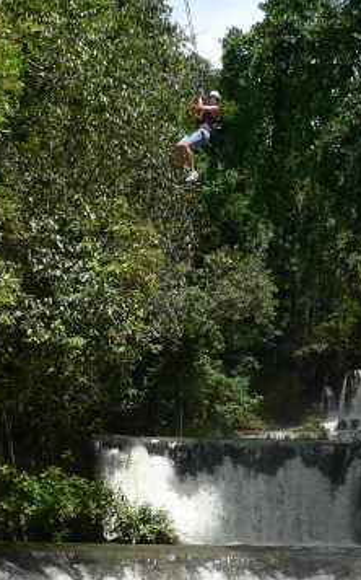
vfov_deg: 34.0
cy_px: 420
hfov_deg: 21.9
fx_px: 930
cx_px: 219
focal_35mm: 59
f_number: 4
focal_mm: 6
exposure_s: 1/320
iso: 64
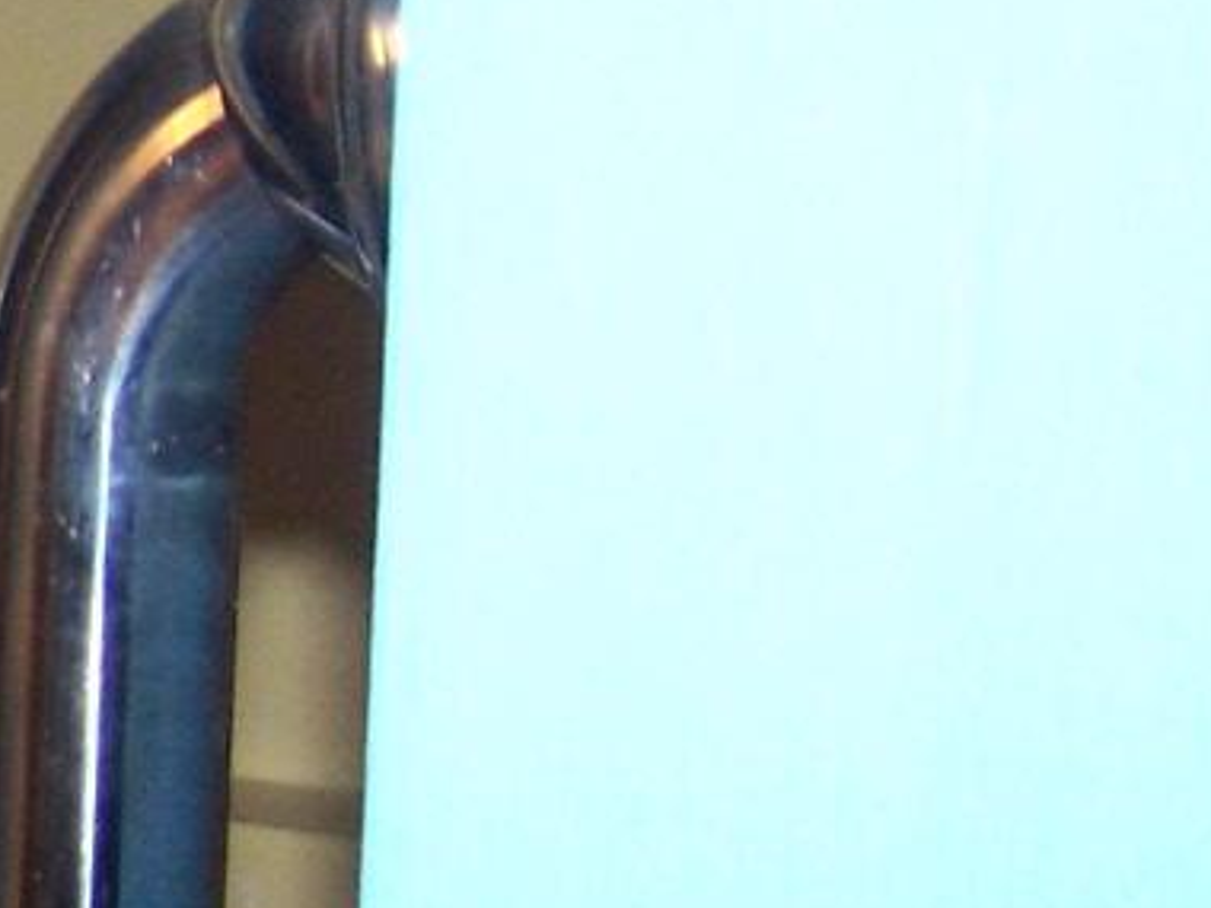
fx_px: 5422
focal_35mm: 155
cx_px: -1230
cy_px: 354
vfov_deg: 9.6
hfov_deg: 11.5
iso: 140
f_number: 2.8
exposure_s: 1/60
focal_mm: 6.3
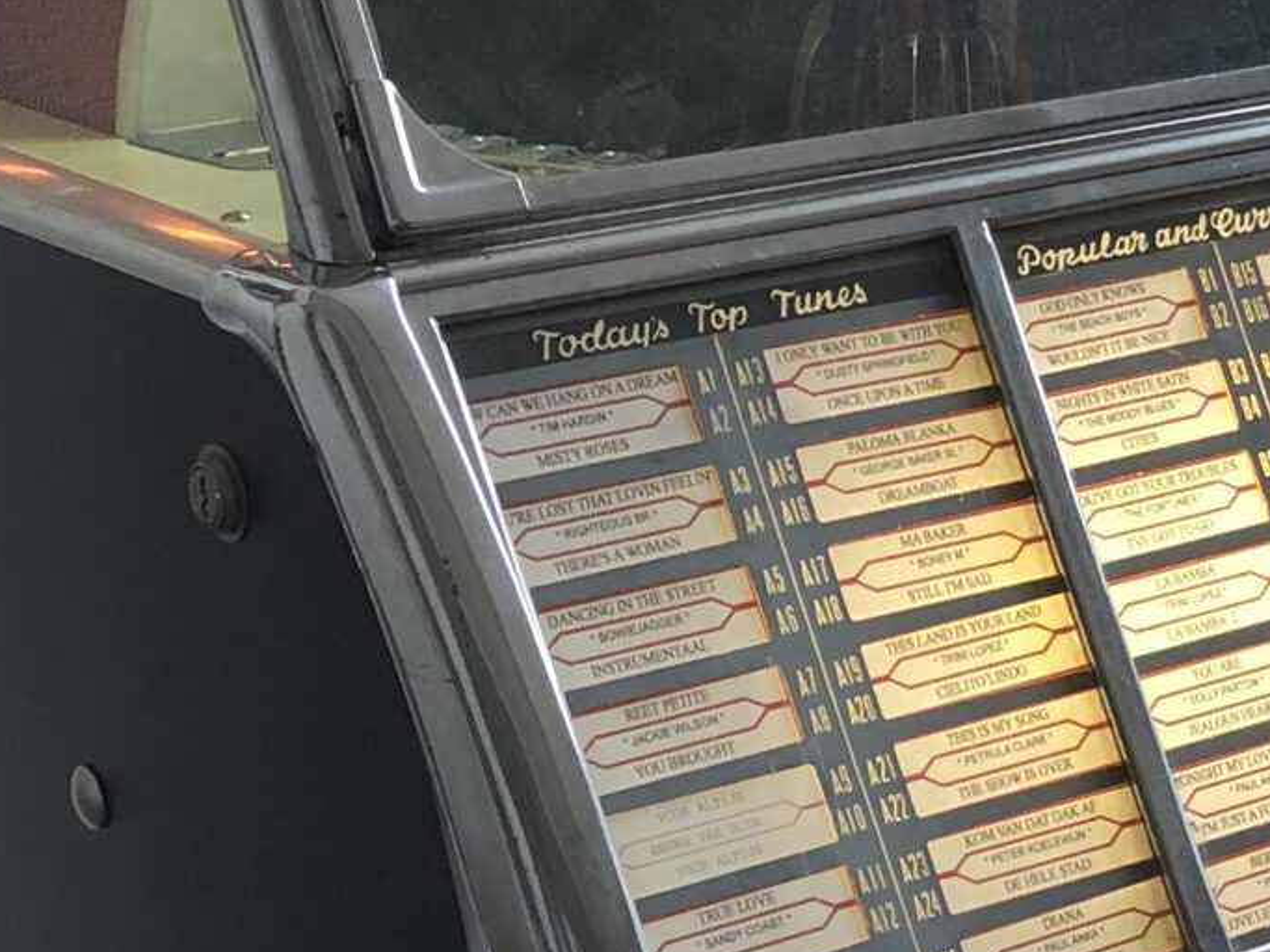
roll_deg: +0.9
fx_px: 3852
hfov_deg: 18.6
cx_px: 958
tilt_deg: -23.0
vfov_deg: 13.8
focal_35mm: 105
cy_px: 1034
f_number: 1.8
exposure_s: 1/25
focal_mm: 4
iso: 40
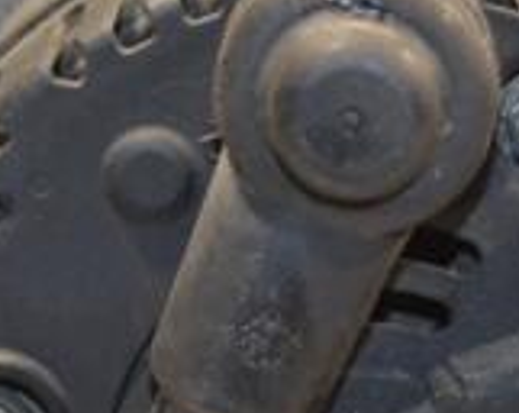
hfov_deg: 8.8
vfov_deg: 7.0
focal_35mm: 221
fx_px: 3386
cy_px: 374
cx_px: 371
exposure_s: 1/60
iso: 560
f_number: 5.3
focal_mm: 42
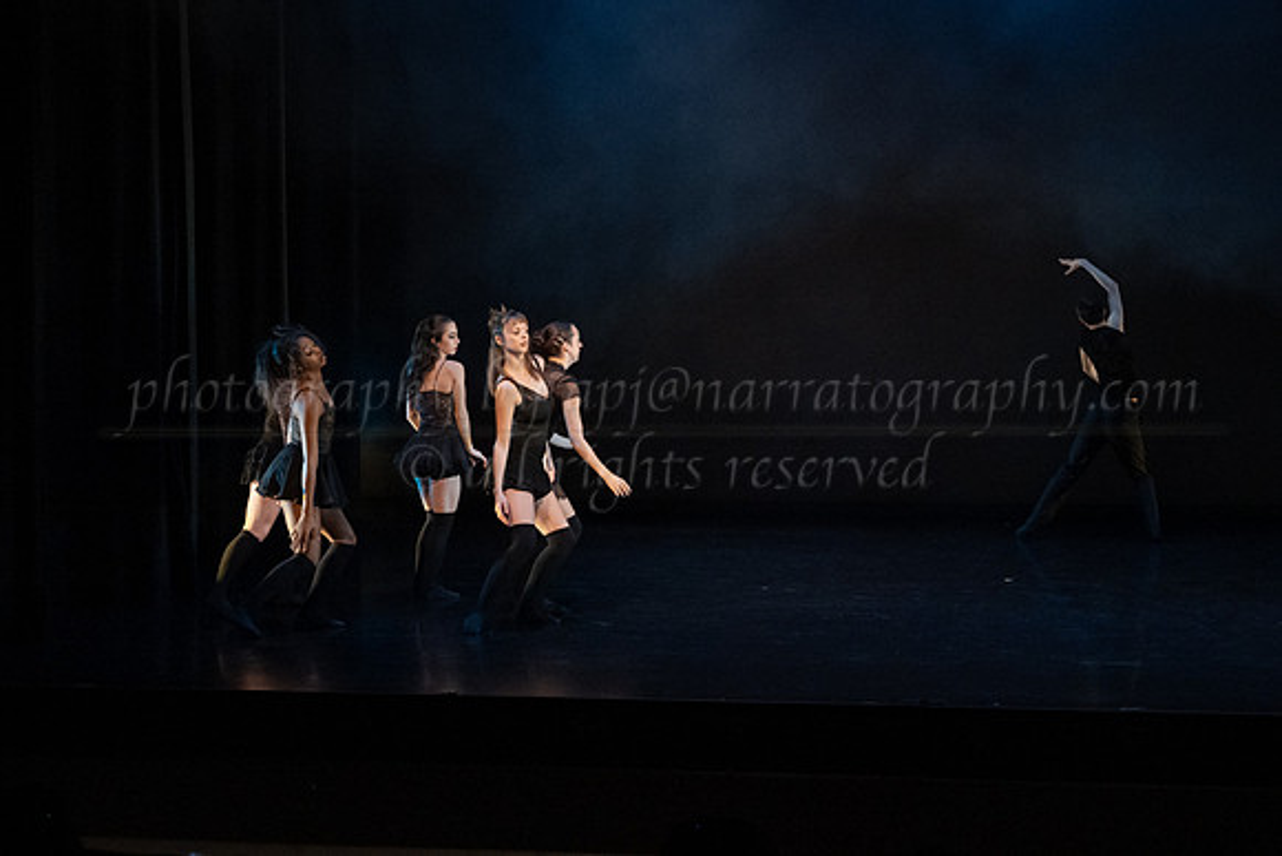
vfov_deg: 19.0
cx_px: 501
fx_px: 2560
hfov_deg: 28.0
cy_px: 416
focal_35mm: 72
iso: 4000
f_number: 2.8
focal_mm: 59
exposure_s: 1/400
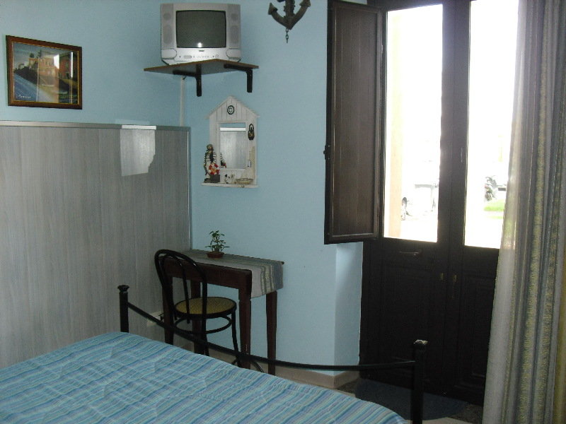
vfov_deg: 39.7
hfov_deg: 51.4
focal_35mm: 36
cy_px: 212
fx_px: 589
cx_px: 283
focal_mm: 6.3
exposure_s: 1/60
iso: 200
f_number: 3.1
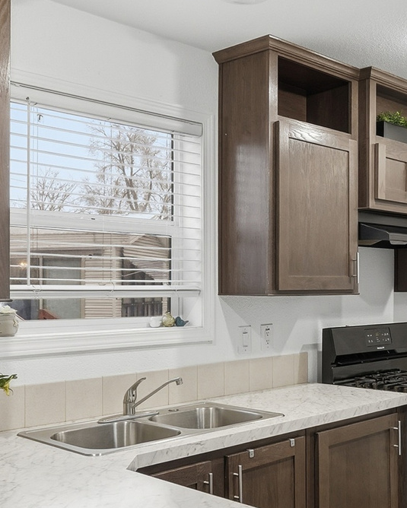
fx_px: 692
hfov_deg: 32.0
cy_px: 274
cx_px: 316
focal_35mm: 46
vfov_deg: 40.3
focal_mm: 16
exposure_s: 1/60
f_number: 9
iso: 250
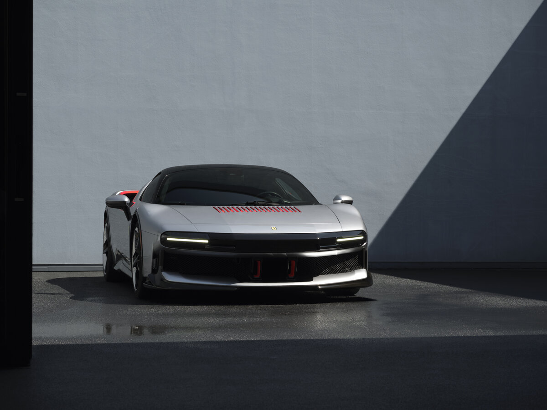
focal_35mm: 79
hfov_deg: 24.7
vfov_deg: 18.7
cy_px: 205
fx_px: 1248
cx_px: 274
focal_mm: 100
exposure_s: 1/400
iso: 500
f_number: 11
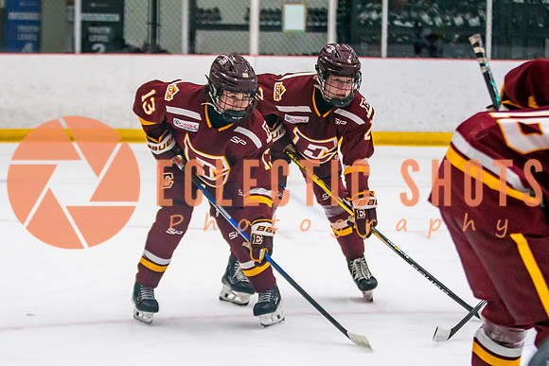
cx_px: 236
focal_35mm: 140
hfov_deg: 14.6
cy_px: 216
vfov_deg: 9.8
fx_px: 2141
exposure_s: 1/640
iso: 1600
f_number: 2.8
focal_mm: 70
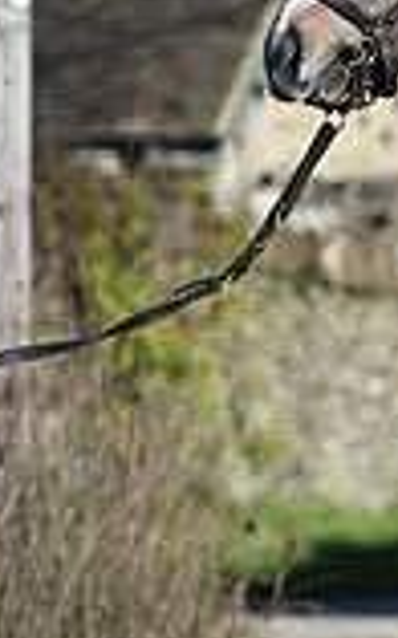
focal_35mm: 526
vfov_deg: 4.0
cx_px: 1117
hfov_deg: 2.5
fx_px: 9137
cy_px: 254
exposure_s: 1/1250
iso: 110
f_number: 3.5
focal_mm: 140
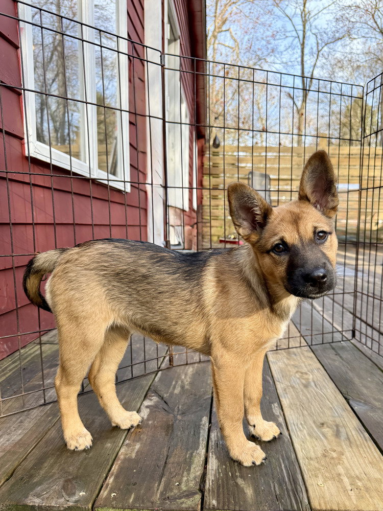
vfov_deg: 71.6
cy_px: 256
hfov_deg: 56.8
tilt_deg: -8.2
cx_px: 192
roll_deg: +3.0
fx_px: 354
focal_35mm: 24
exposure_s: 1/514
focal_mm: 6.76
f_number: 1.78
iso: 100
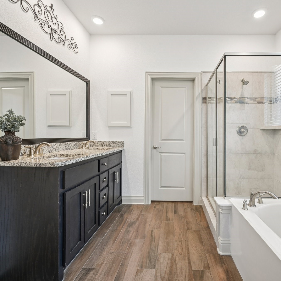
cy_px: 140
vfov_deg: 80.7
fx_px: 165
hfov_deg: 79.7
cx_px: 169
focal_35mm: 18
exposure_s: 1/8
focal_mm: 14
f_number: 9
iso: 250
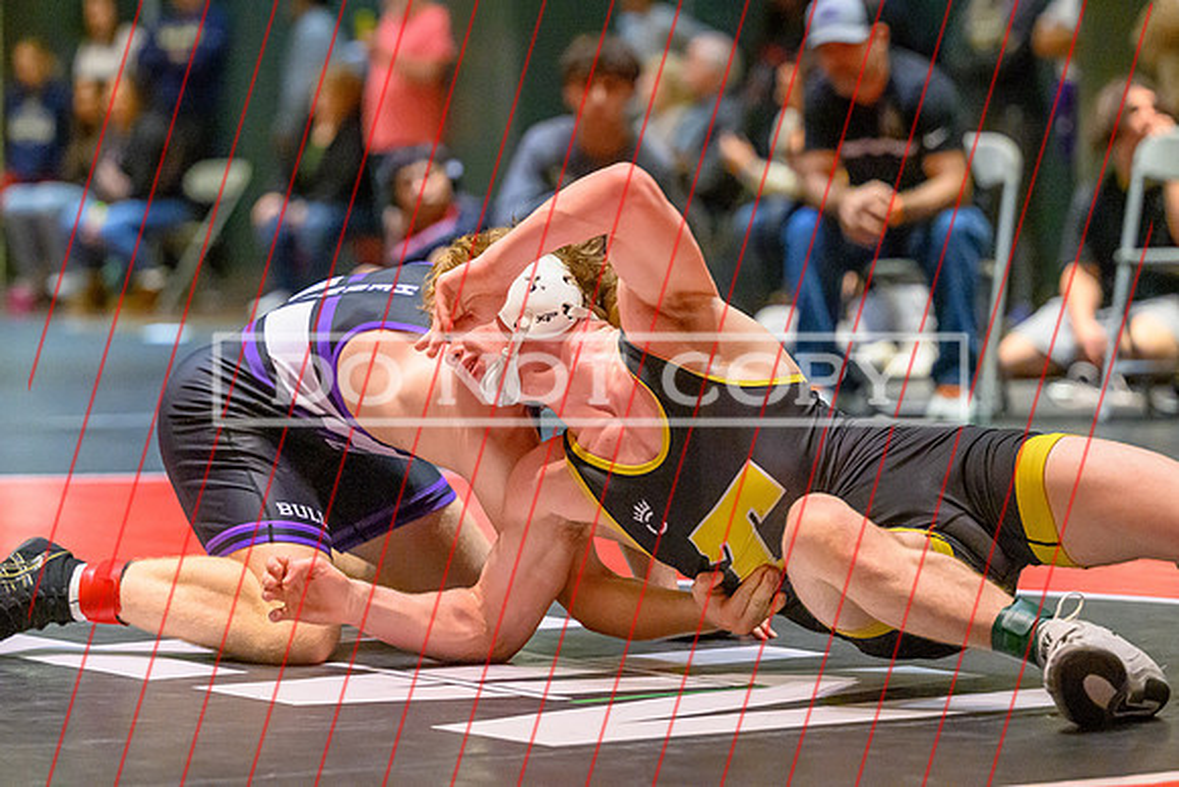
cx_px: 554
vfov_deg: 9.0
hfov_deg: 13.5
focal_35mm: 153
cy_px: 265
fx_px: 4997
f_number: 2.8
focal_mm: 115
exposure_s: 1/800
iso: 16000
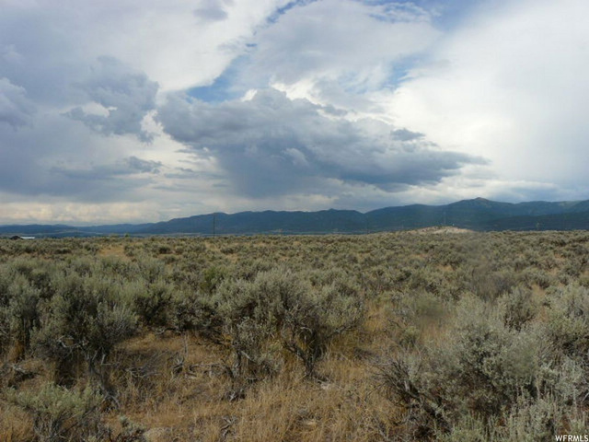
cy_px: 221
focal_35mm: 28
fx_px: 476
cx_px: 294
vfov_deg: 49.7
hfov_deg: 63.4
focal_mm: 4.6
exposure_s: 1/400
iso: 100
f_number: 6.3
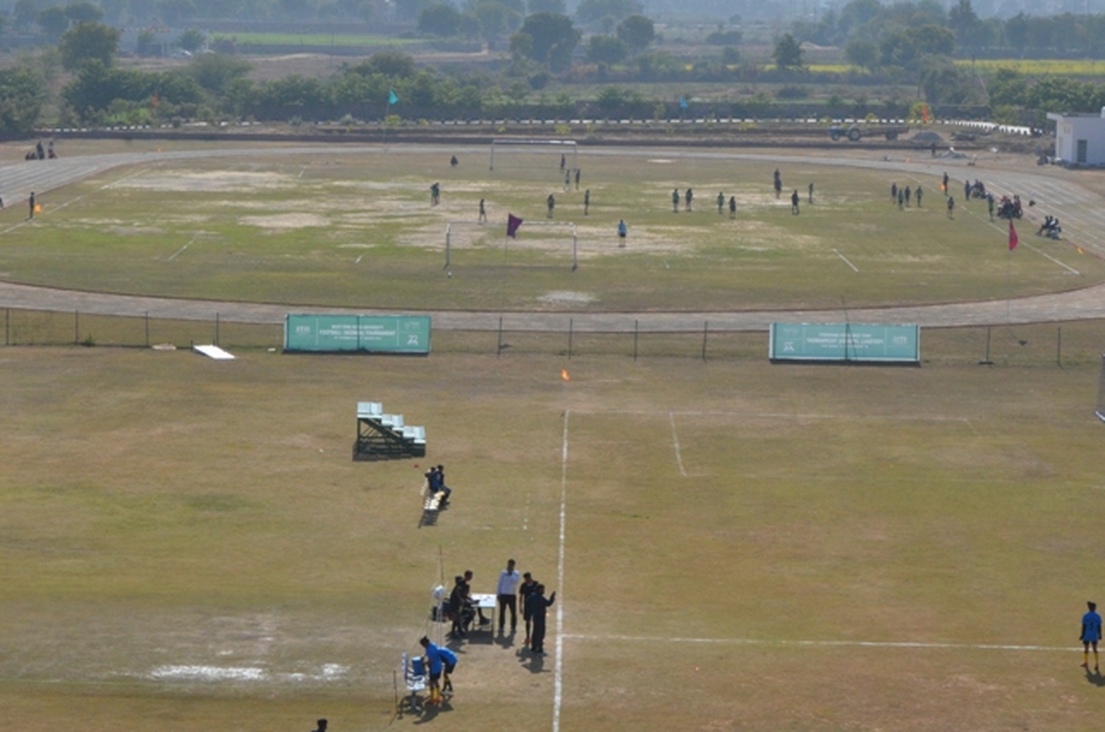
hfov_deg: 21.1
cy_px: 297
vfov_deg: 14.0
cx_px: 524
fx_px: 2971
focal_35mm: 97
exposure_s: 1/1000
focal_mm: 52
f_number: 16
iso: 1600
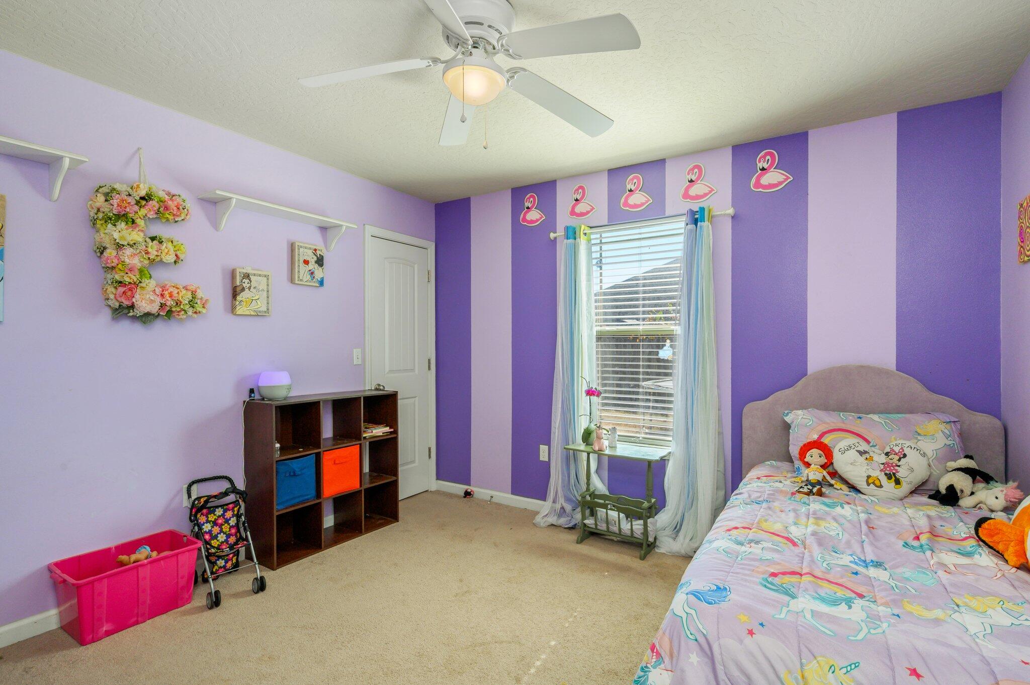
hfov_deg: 91.7
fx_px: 500
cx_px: 515
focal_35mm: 18
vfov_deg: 68.8
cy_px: 342
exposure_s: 1/30
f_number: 9
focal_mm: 17.5
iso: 320
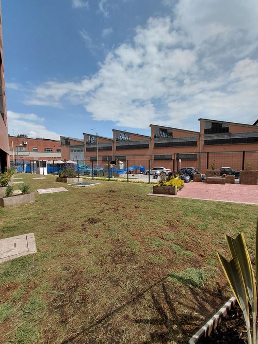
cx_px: 129
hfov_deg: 78.1
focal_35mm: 16
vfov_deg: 94.5
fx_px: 159
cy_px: 172
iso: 40
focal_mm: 1.64
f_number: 2.2
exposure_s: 1/3128
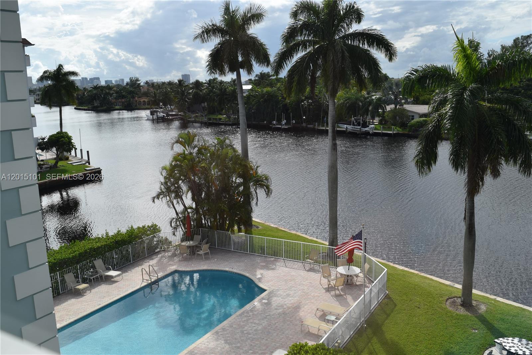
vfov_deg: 40.0
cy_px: 178
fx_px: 488
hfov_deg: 57.2
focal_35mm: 33
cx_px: 266
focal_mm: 22
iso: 200
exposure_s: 1/400
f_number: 10
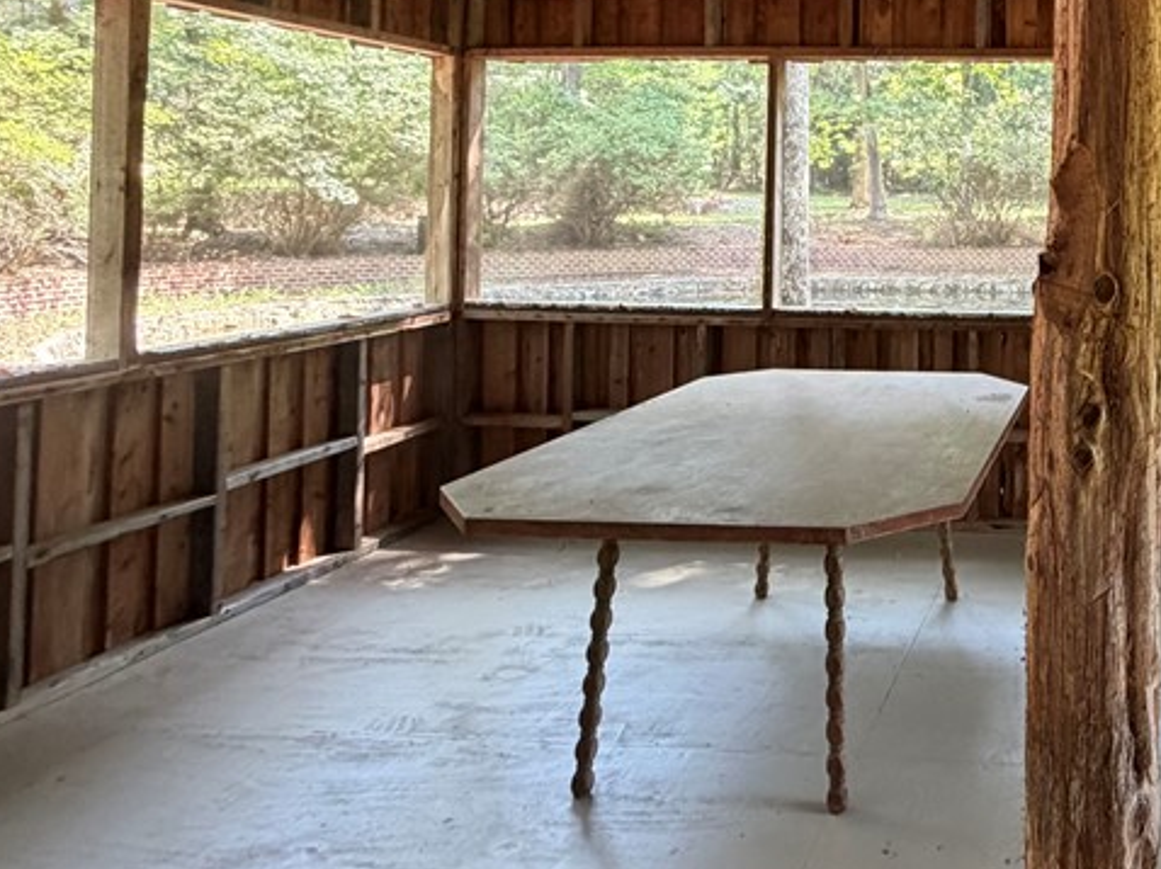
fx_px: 1006
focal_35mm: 30
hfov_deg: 52.3
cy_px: 199
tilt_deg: -0.9
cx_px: 1057
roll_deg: +0.7
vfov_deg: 44.9
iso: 320
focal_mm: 2.22
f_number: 2.2
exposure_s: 1/77
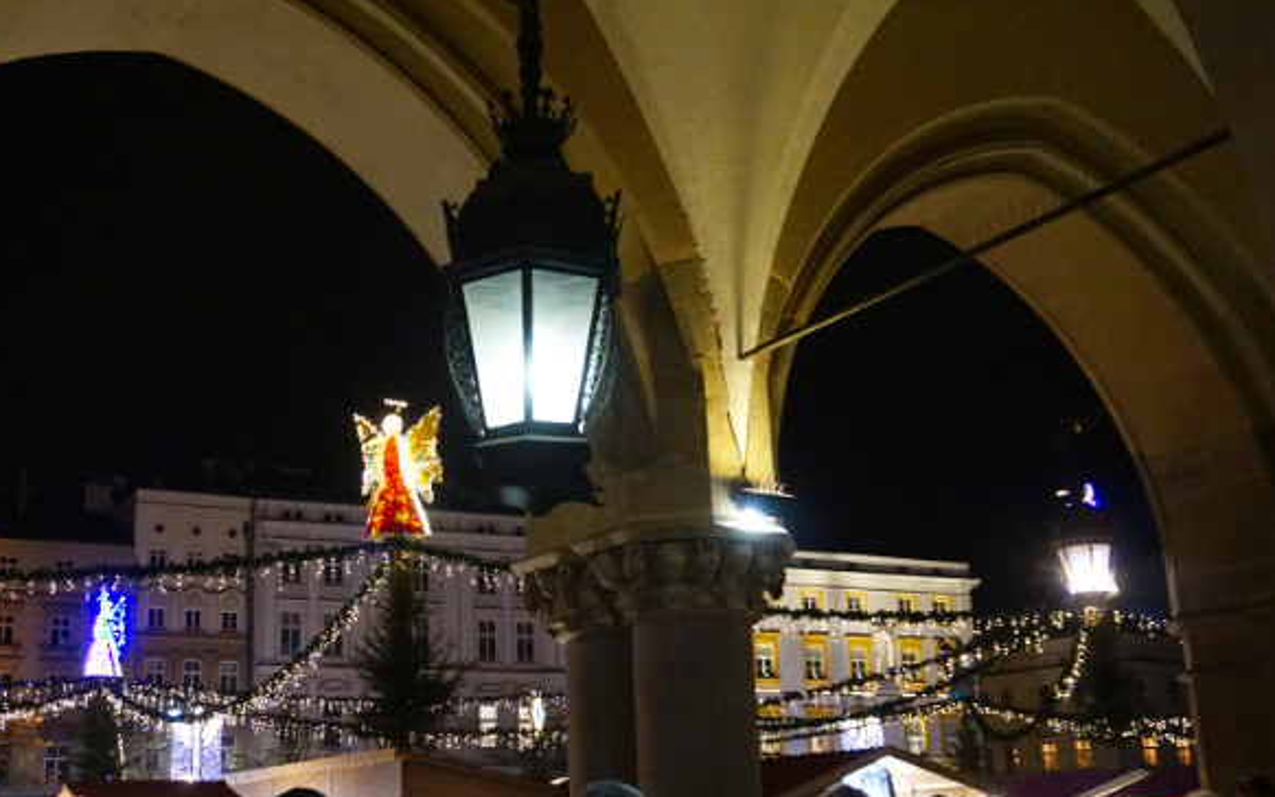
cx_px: 464
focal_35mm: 42
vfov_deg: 30.5
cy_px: 455
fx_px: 1460
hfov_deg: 46.7
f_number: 4
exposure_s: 1/60
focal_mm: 20
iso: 3200
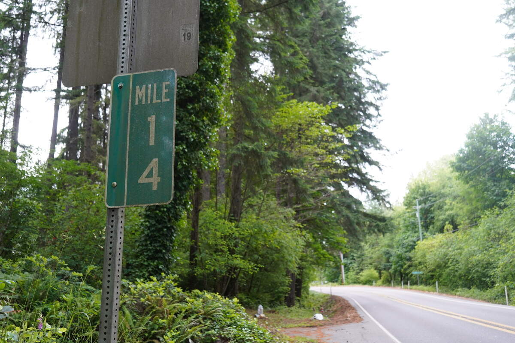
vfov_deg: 34.2
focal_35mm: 39
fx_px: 558
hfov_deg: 49.6
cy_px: 172
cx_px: 258
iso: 1000
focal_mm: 39
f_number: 5
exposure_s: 1/160
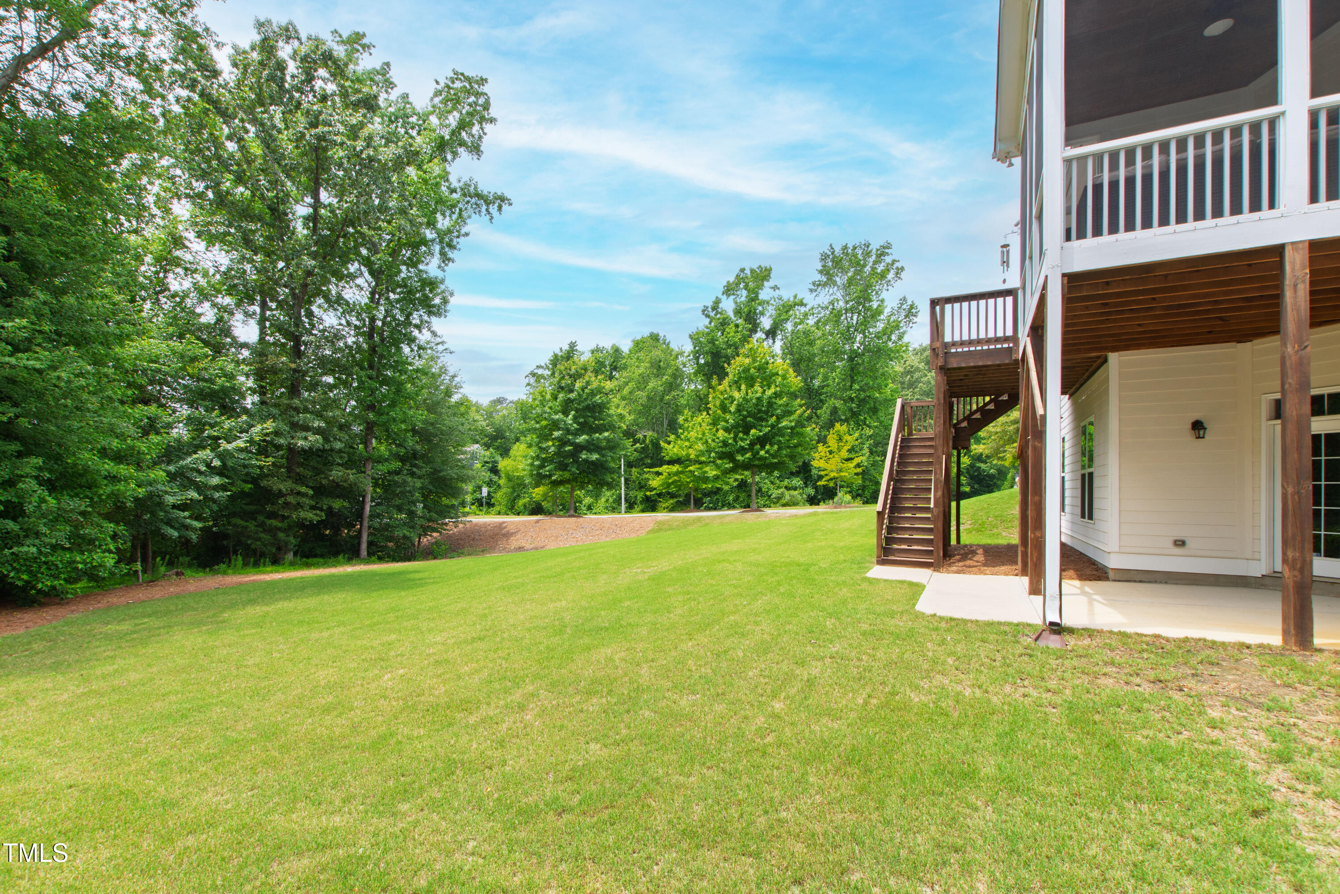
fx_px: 558
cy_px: 447
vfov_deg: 77.3
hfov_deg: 100.4
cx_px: 670
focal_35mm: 15
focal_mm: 10
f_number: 8
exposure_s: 1/100
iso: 100
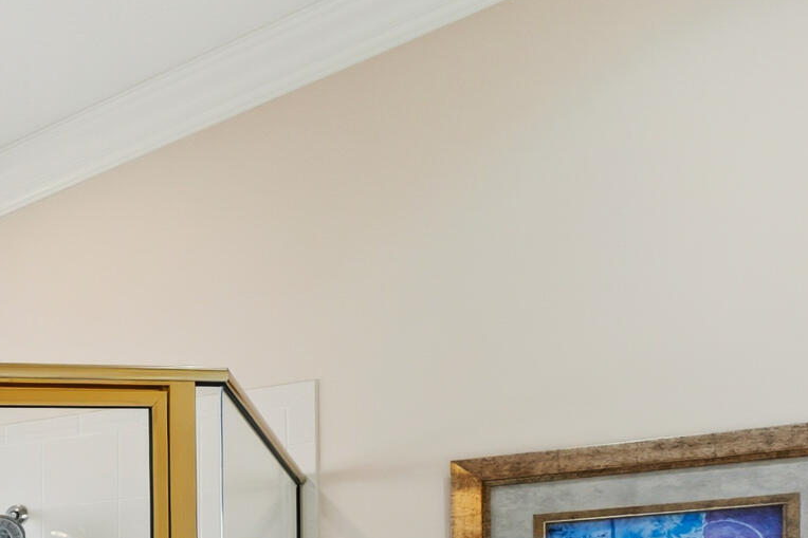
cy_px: 731
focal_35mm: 55
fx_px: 1234
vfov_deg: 21.8
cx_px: -630
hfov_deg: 22.3
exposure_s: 1/1.67
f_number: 9
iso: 250
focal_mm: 14
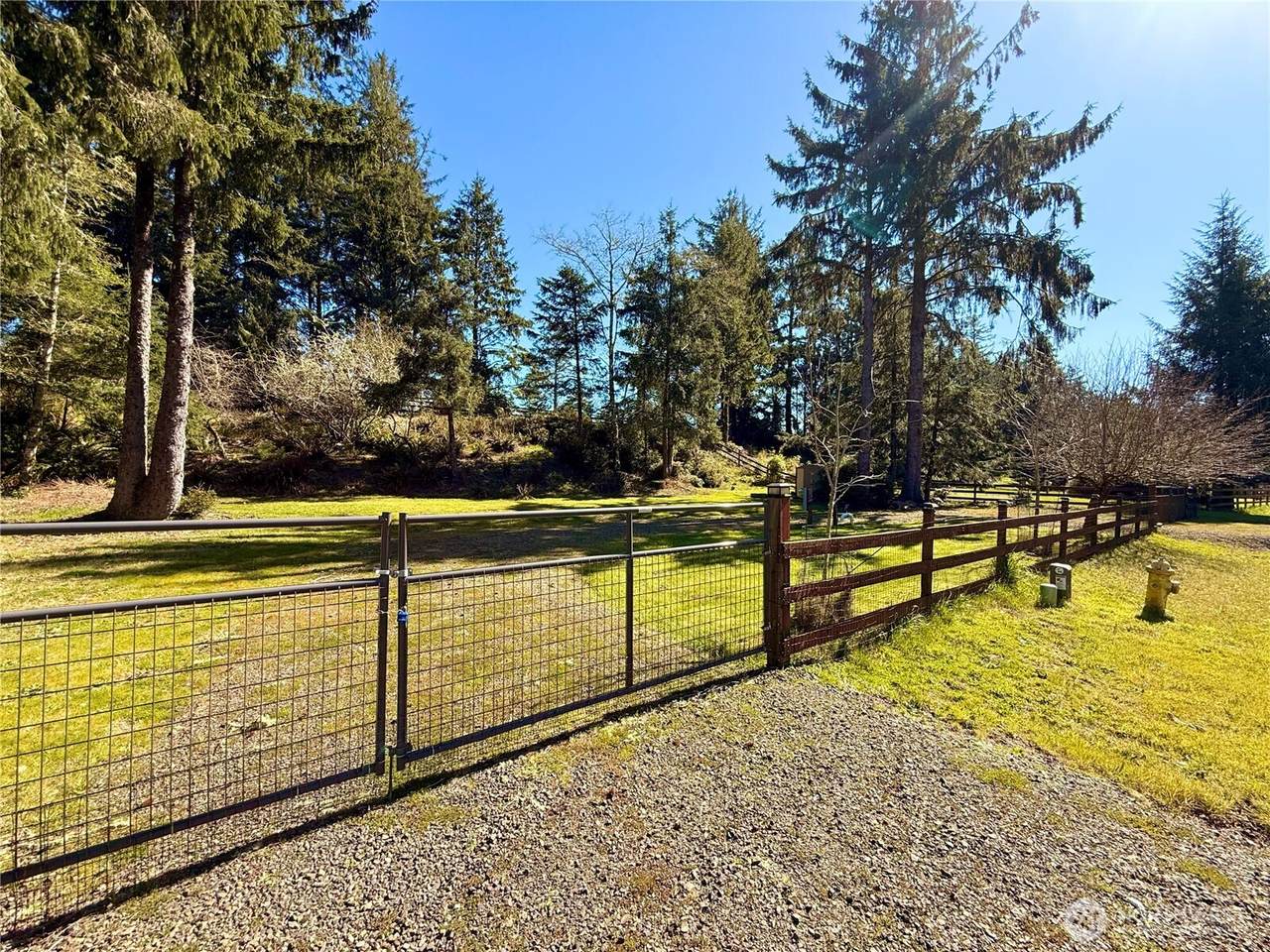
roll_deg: -0.8
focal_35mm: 14
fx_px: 514
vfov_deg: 85.7
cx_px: 635
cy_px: 476
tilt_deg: +0.7
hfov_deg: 102.1
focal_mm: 2.22
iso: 50
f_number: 2.2
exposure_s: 1/619
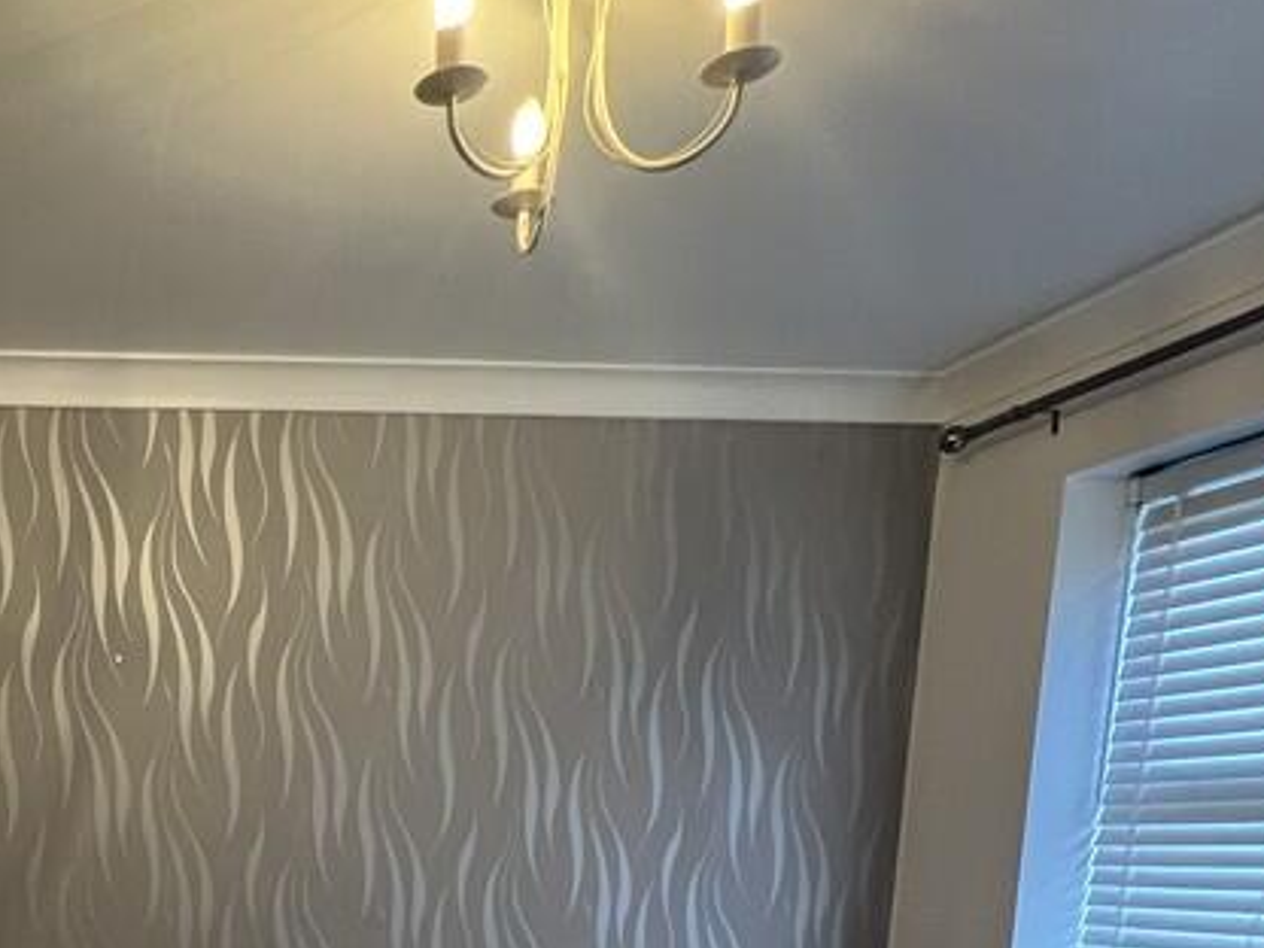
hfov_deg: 49.6
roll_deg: +0.6
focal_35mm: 32
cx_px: 94
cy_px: 1051
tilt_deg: -10.1
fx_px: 1168
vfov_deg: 36.9
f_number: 1.8
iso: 320
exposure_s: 1/60
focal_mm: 1.57
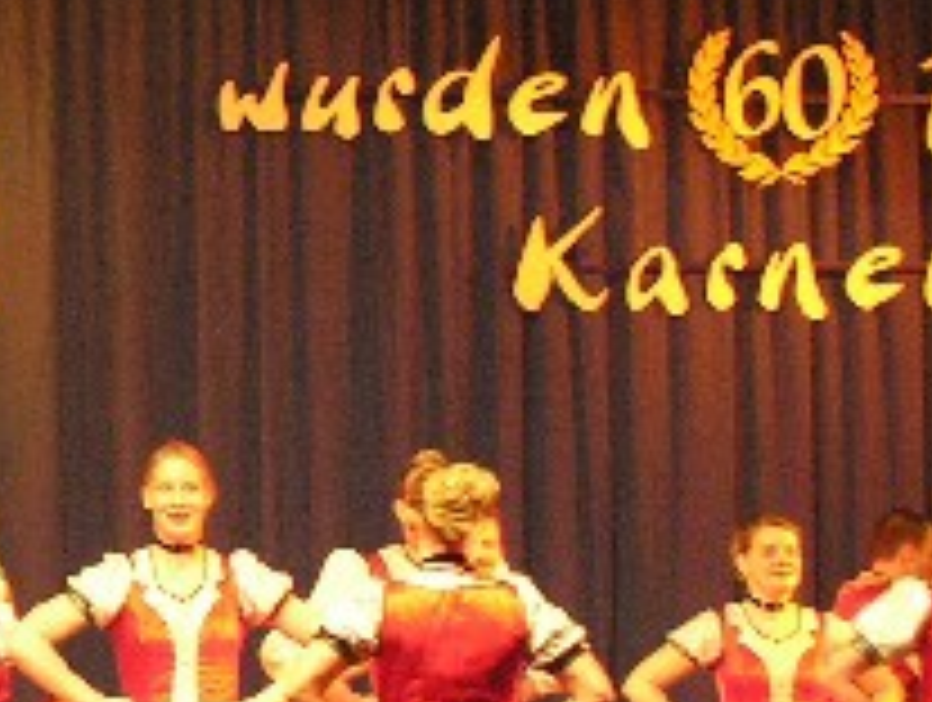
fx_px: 3641
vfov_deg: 11.0
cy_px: 603
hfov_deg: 14.2
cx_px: -122
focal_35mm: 135
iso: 200
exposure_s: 1/12
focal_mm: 8.9
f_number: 2.8
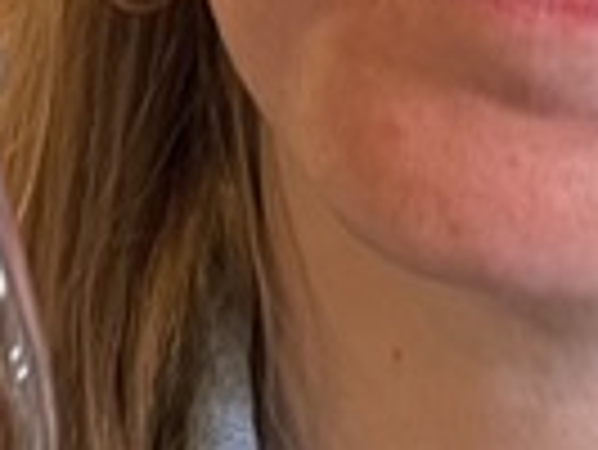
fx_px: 3458
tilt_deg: -6.8
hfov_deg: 9.9
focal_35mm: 200
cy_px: 56
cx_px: 310
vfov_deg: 7.4
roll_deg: +0.0
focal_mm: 4.2
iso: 250
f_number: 1.6
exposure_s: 1/50
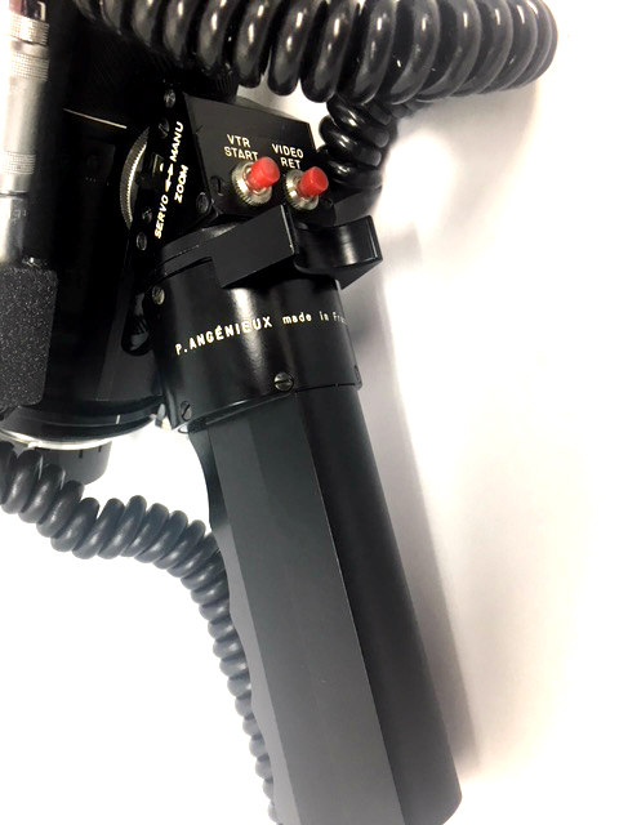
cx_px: 310
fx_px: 691
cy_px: 412
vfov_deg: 61.7
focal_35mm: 29
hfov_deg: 48.2
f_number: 2.2
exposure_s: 1/30
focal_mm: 4.15
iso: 50
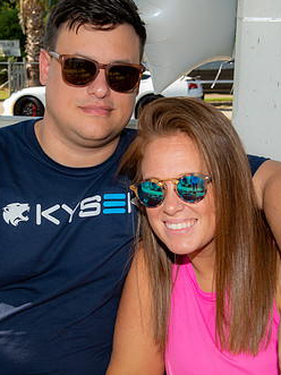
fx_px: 693
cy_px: 208
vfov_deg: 30.3
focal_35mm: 64
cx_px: 105
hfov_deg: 22.9
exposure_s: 1/250
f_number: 8
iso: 250
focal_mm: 38
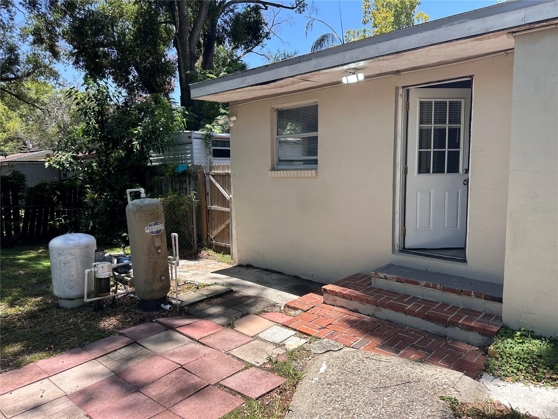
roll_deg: +0.3
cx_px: 279
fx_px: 387
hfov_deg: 71.6
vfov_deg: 56.8
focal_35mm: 24
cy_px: 210
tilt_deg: -4.1
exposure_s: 1/1751
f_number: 1.78
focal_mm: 6.86
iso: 80
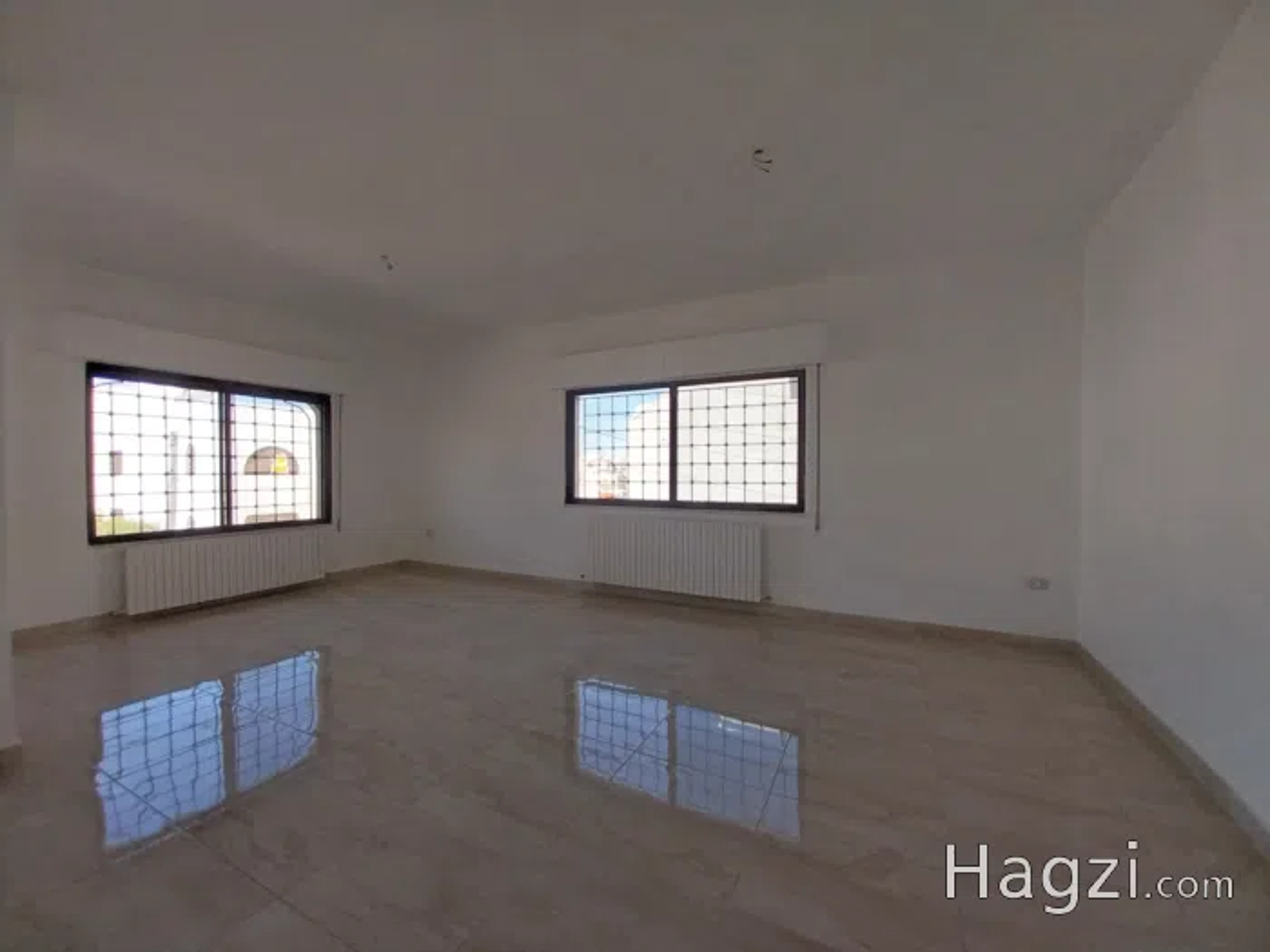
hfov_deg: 106.2
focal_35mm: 13
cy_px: 476
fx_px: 477
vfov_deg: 89.9
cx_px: 635
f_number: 2.2
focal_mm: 1.3
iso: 64
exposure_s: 1/172
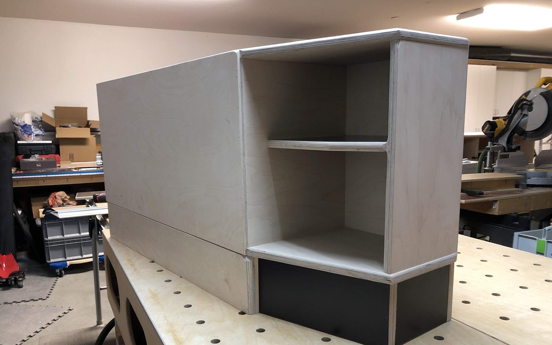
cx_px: 275
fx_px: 451
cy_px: 208
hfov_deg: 62.9
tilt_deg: -11.4
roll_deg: +0.7
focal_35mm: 30
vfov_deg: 41.6
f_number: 1.8
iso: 40
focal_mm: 3.99
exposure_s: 1/15
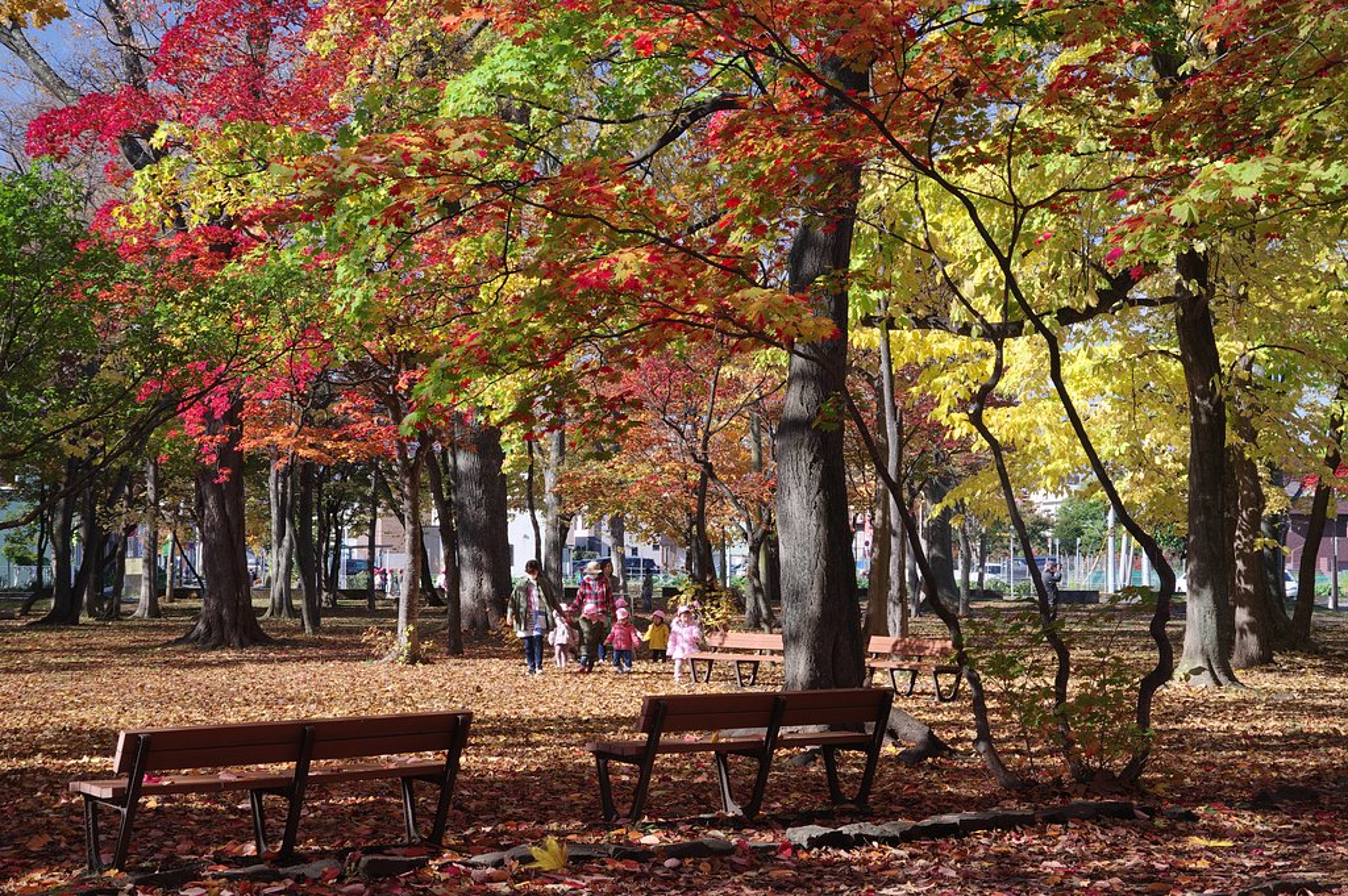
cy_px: 448
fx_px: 2694
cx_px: 674
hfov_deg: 28.1
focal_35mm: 72
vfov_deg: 18.9
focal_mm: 48
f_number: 9
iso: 400
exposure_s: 1/60
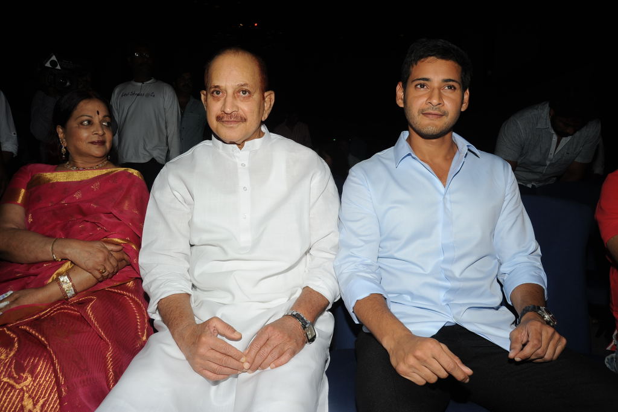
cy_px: 206
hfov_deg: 73.8
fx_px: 412
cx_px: 309
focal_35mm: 24
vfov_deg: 53.1
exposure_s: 1/125
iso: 200
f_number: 13
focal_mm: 24
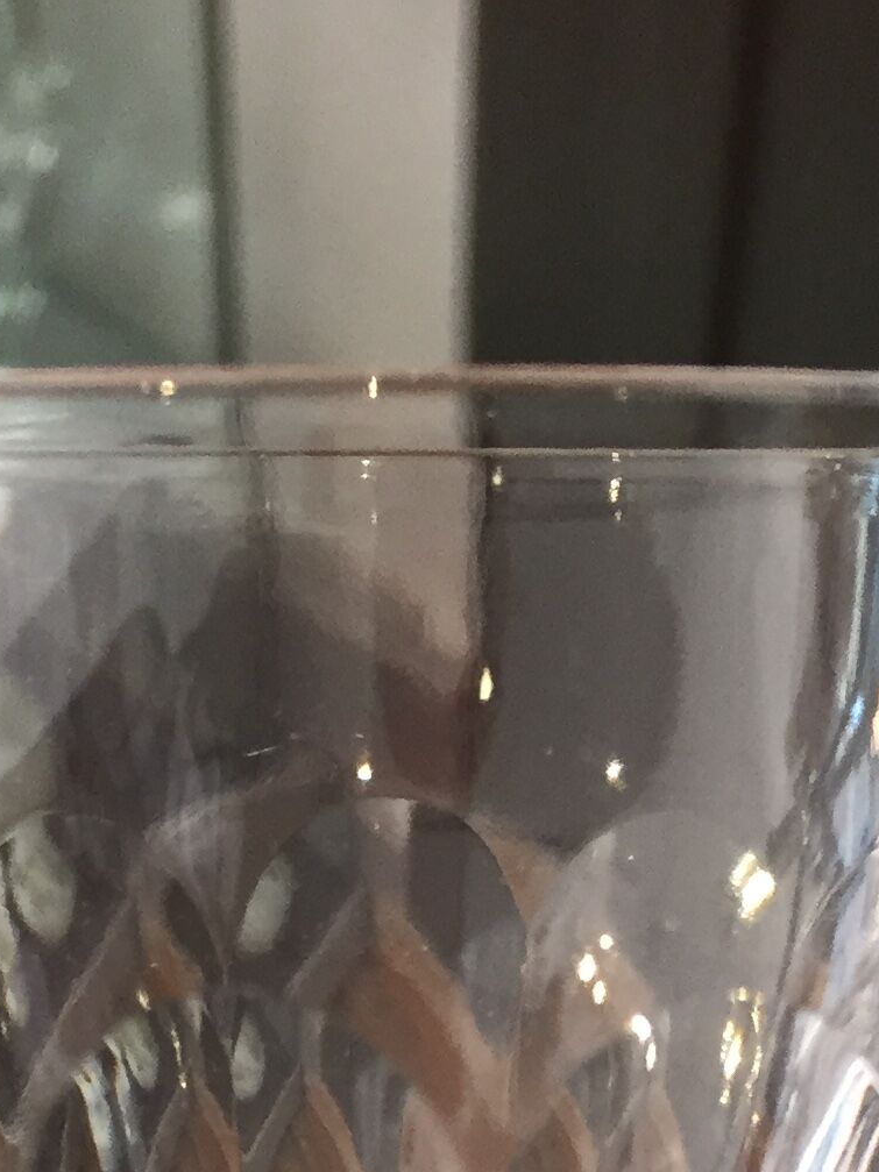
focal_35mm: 94
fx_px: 3183
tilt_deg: -59.1
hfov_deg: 15.7
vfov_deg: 19.2
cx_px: 329
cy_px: 1563
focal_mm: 4.15
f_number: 2.2
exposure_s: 1/33
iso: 64
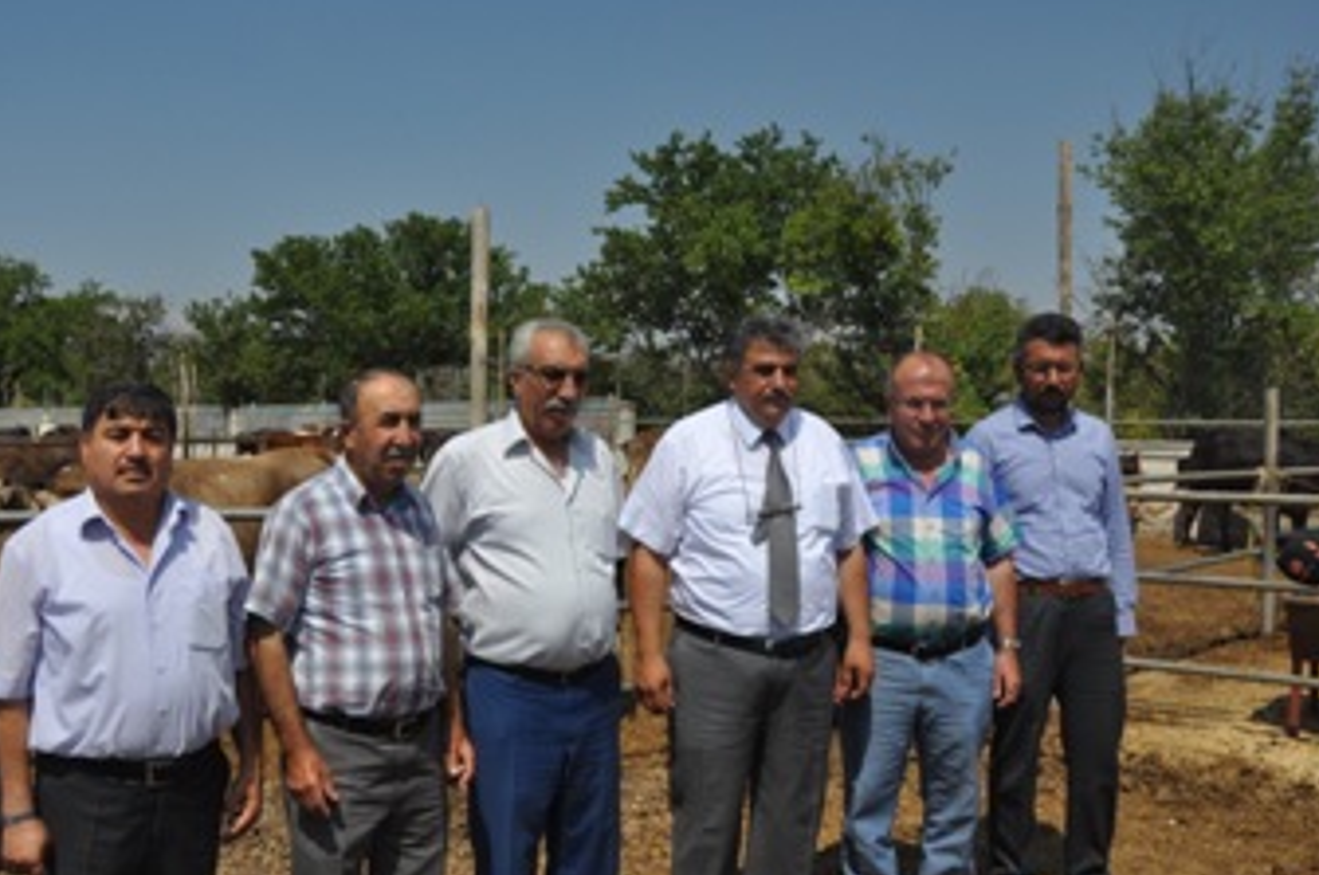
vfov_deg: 36.7
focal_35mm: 36
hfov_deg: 52.5
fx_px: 1317
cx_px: 483
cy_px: 475
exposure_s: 1/500
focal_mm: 18
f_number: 11
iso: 200
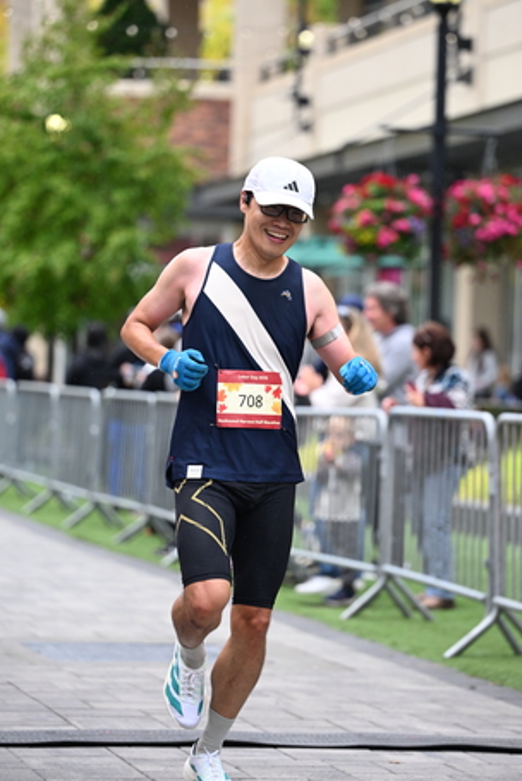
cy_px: 352
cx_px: 294
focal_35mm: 151
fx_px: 3279
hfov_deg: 9.1
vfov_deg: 13.6
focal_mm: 125
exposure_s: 1/2000
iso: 1250
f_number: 2.8
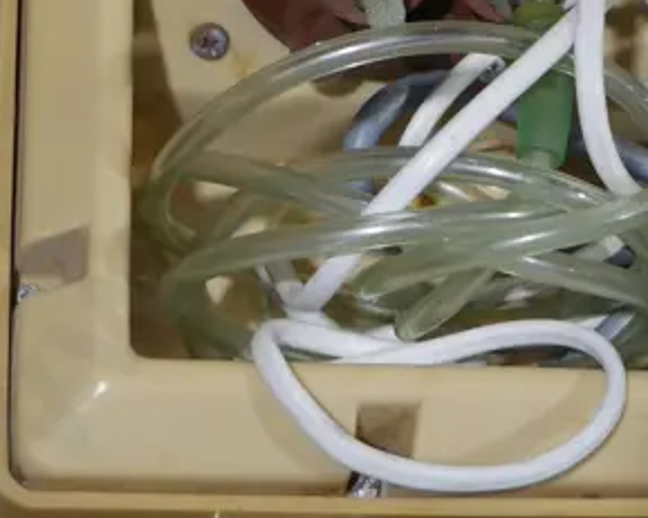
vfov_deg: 9.3
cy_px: -417
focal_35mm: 159
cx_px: 666
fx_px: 3048
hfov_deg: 12.0
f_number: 5.1
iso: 500
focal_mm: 23
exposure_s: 1/60
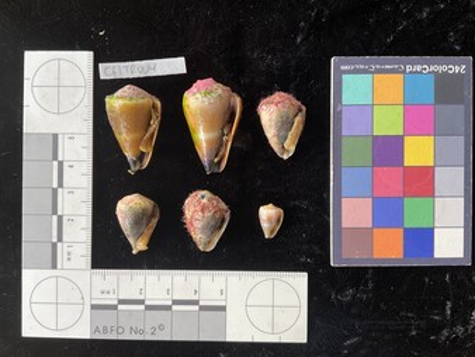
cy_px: 183
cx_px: 238
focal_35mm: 30
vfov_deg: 46.8
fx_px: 412
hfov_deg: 59.9
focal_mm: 3
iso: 40
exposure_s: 1/120
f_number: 1.8
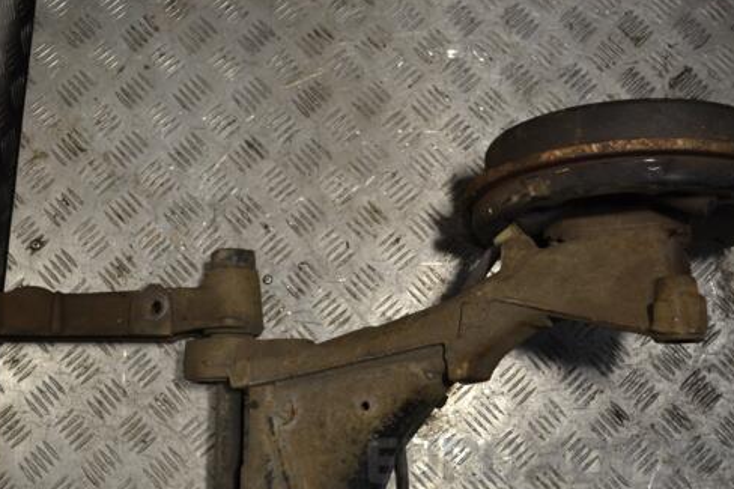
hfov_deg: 41.1
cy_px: 260
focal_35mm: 48
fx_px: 978
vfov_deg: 28.0
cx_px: 340
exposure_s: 1/125
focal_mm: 26
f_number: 5.6
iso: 250
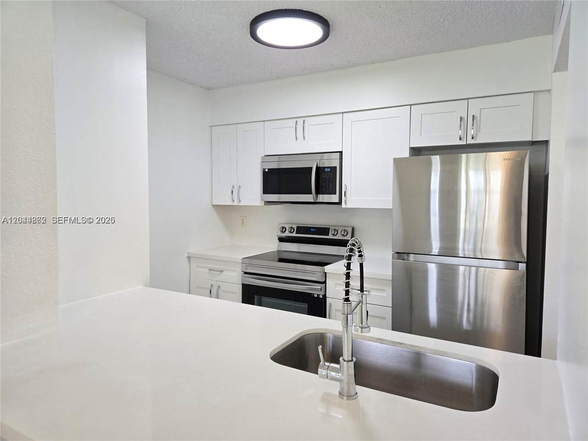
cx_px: 294
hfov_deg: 73.9
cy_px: 220
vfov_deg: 58.9
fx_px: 391
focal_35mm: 23
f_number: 1.8
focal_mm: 5.4
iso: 160
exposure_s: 1/120
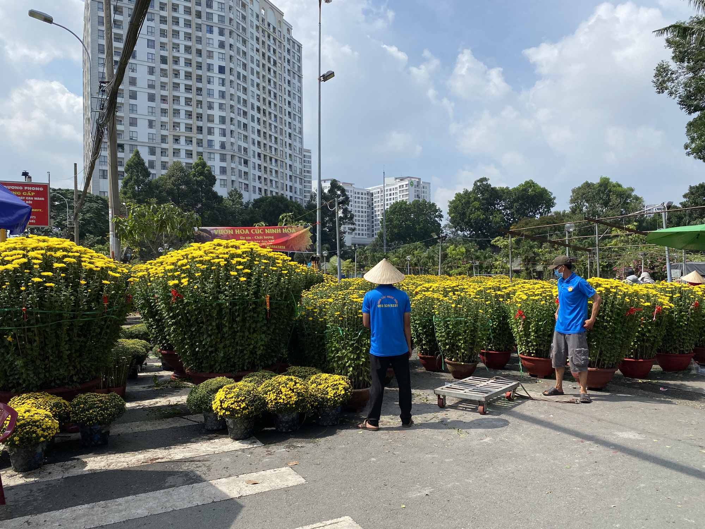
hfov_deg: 67.3
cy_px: 264
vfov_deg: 53.1
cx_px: 352
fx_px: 530
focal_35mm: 26
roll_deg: +0.7
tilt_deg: +1.5
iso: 32
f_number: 1.8
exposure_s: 1/3401
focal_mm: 4.25
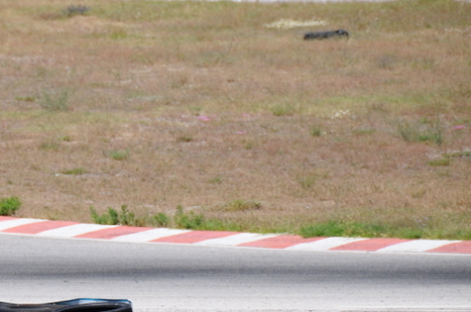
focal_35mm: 647
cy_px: 210
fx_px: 8451
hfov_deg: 3.2
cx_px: 50
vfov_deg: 2.1
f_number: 5.6
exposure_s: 1/2000
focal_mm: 200
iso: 400
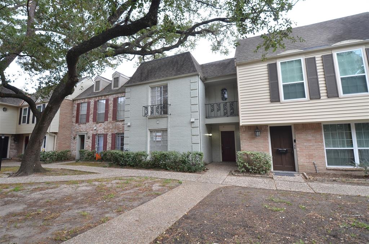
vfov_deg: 71.8
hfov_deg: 95.1
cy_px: 122
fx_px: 169
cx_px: 184
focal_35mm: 16
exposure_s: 1/100
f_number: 5
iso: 320
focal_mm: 11
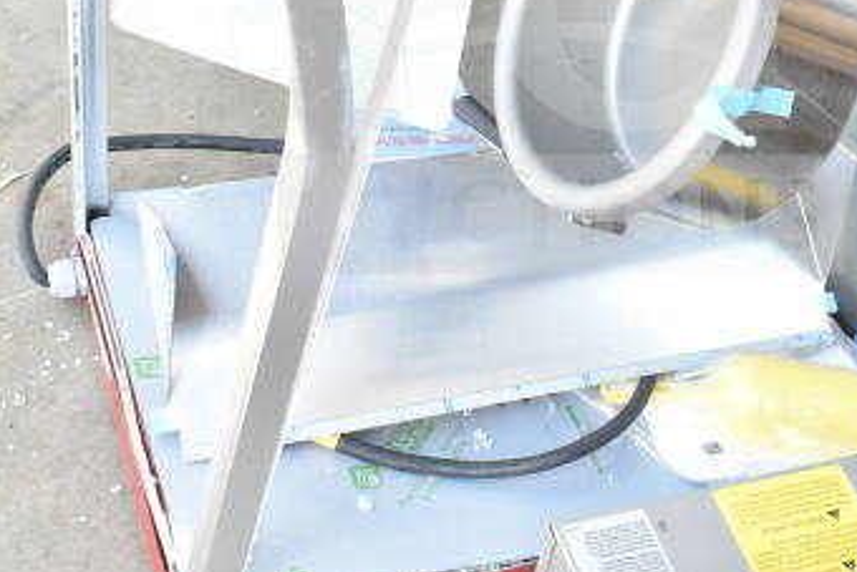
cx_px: 560
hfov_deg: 28.7
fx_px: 1667
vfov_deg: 19.2
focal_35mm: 70
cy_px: 74
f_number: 7.1
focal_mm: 26
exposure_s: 1/200
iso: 1600
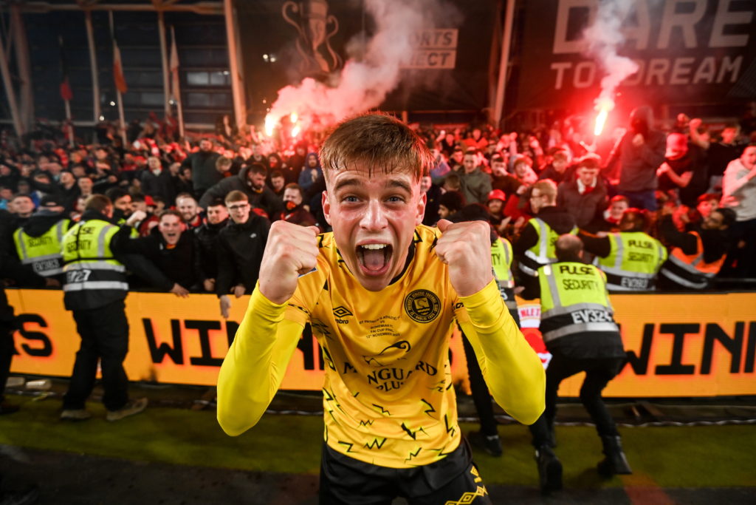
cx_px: 378
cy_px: 252
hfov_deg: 96.7
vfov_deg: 73.8
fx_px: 336
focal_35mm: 16
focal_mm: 16
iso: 1250
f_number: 4
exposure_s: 1/1250
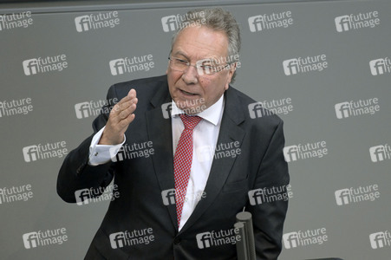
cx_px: 196
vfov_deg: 3.0
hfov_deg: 4.5
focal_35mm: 460
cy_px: 130
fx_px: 4992
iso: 8000
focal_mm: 460
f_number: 5.6
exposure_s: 1/400
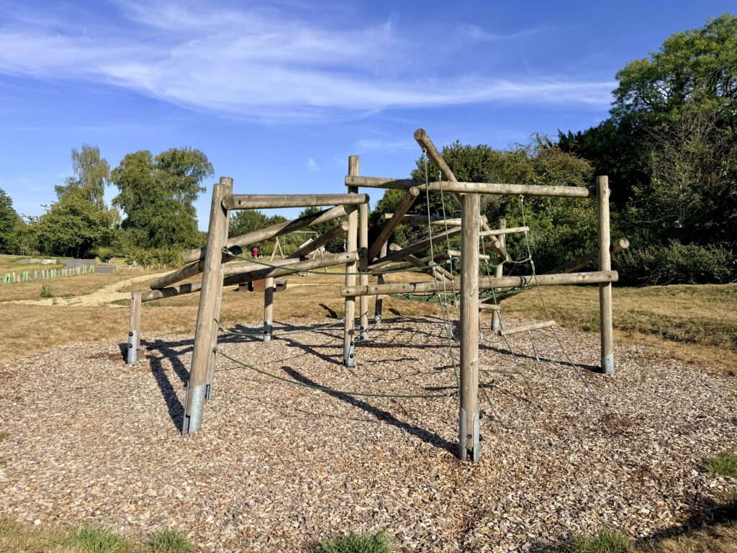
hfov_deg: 71.6
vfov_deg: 56.8
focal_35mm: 24
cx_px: 368
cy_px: 276
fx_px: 511
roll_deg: -1.3
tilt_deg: -1.8
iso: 80
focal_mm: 6.76
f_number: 1.78
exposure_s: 1/5714
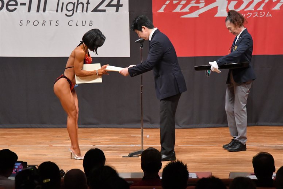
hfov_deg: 8.1
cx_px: 142
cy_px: 94
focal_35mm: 255
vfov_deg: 5.4
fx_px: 2004
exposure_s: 1/400
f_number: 5.6
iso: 8000
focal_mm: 170
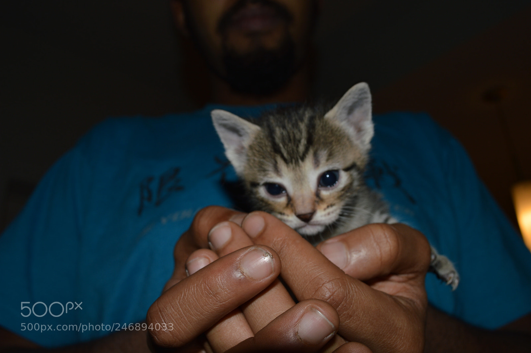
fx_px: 531
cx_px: 266
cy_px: 176
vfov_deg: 36.8
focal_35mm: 36
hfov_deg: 53.2
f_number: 8
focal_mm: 24
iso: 100
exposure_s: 1/60
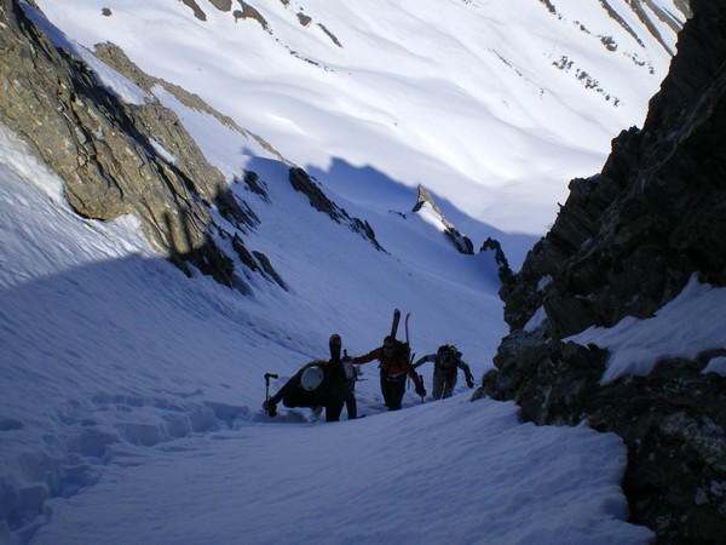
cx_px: 363
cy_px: 272
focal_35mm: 38
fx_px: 797
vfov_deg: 37.7
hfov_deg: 49.0
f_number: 4.6
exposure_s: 1/800
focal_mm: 6.3
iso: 64
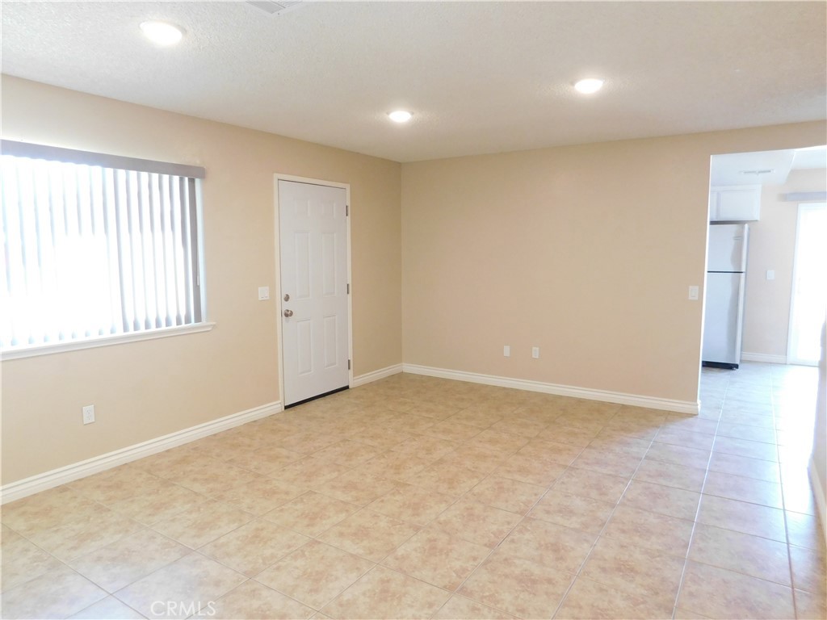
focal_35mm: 23
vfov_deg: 58.9
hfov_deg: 73.9
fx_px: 549
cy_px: 310
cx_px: 414
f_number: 3
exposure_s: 1/30
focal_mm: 4
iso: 360
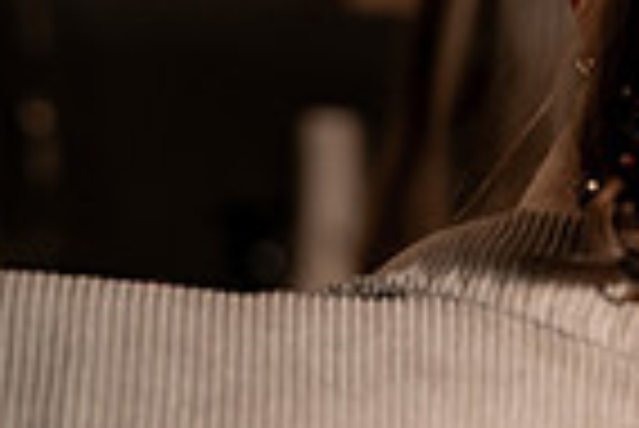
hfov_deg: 9.2
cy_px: 420
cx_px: 1192
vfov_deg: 6.5
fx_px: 3749
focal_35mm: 211
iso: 1600
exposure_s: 1/250
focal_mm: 48
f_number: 2.8
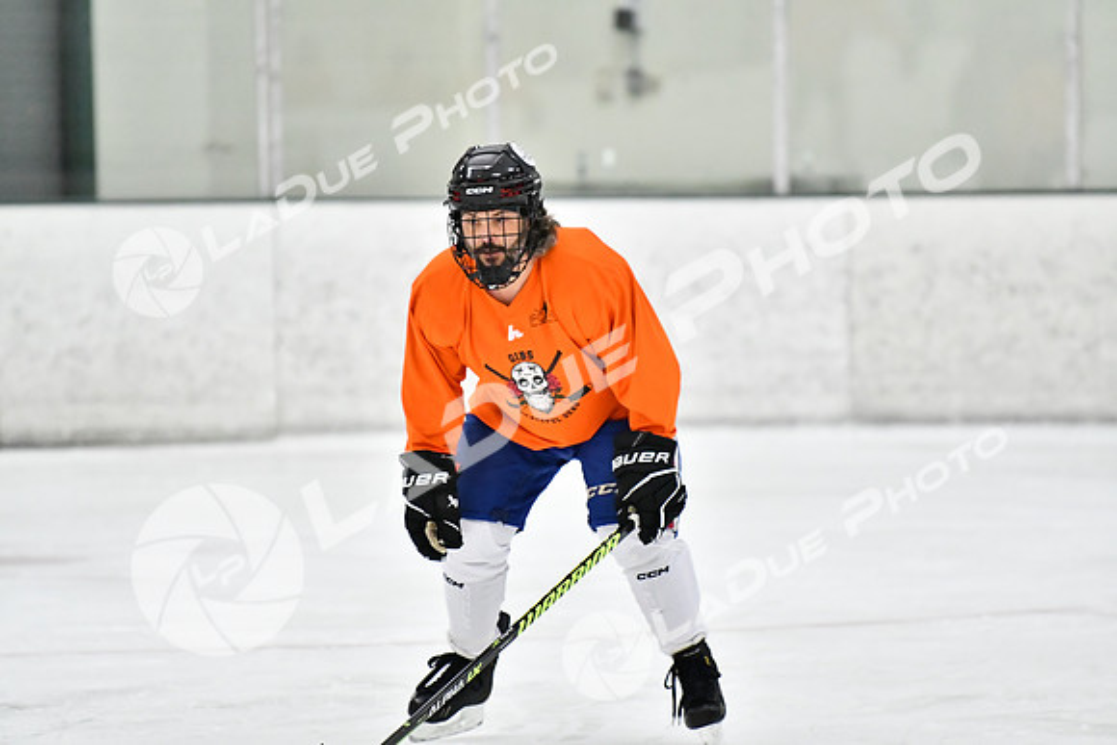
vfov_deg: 4.8
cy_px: 372
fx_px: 8845
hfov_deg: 7.2
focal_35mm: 285
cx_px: 558
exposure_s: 1/1250
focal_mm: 190
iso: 5000
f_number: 2.8
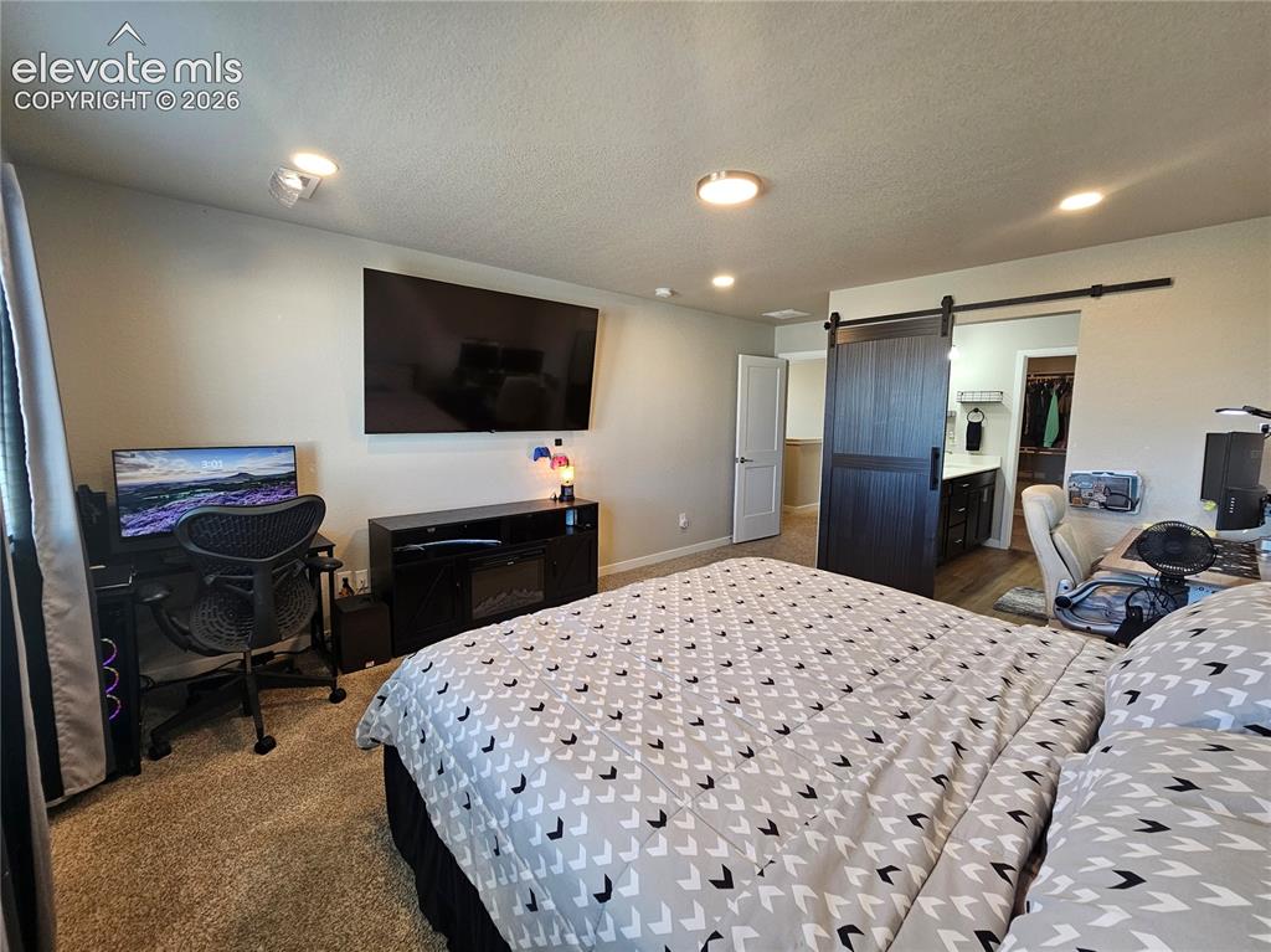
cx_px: 636
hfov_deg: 106.2
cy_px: 476
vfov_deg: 89.9
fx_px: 477
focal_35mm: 13
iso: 125
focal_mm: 2.2
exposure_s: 1/60
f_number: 2.2
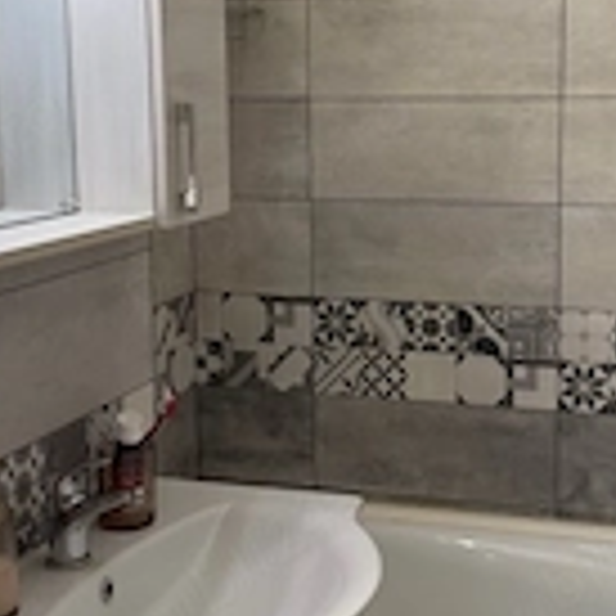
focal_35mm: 62
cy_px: 256
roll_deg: +0.4
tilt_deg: -8.4
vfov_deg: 27.7
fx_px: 1248
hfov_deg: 27.7
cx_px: 355
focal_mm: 6.76
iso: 200
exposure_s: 1/100
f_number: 1.78
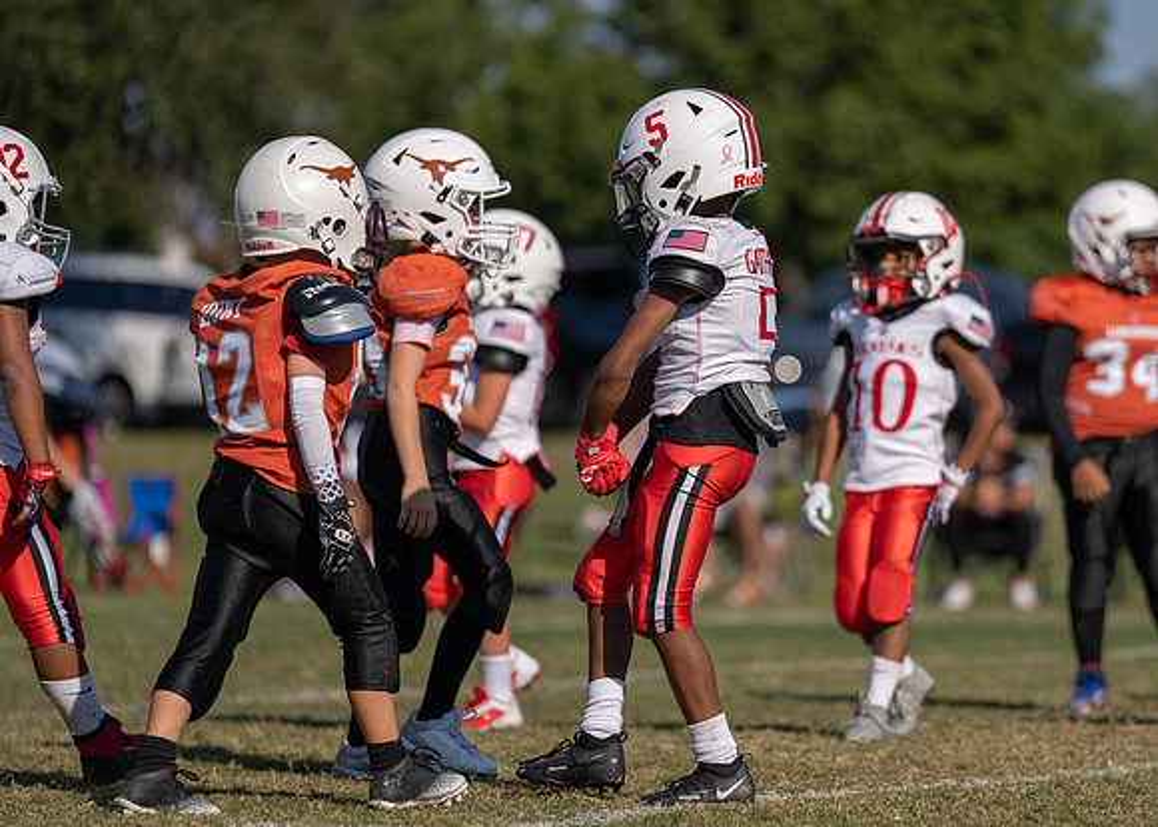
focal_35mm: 244
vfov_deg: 5.9
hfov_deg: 8.3
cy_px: 393
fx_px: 8012
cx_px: 713
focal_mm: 200
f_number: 2.8
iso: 125
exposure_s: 1/4000
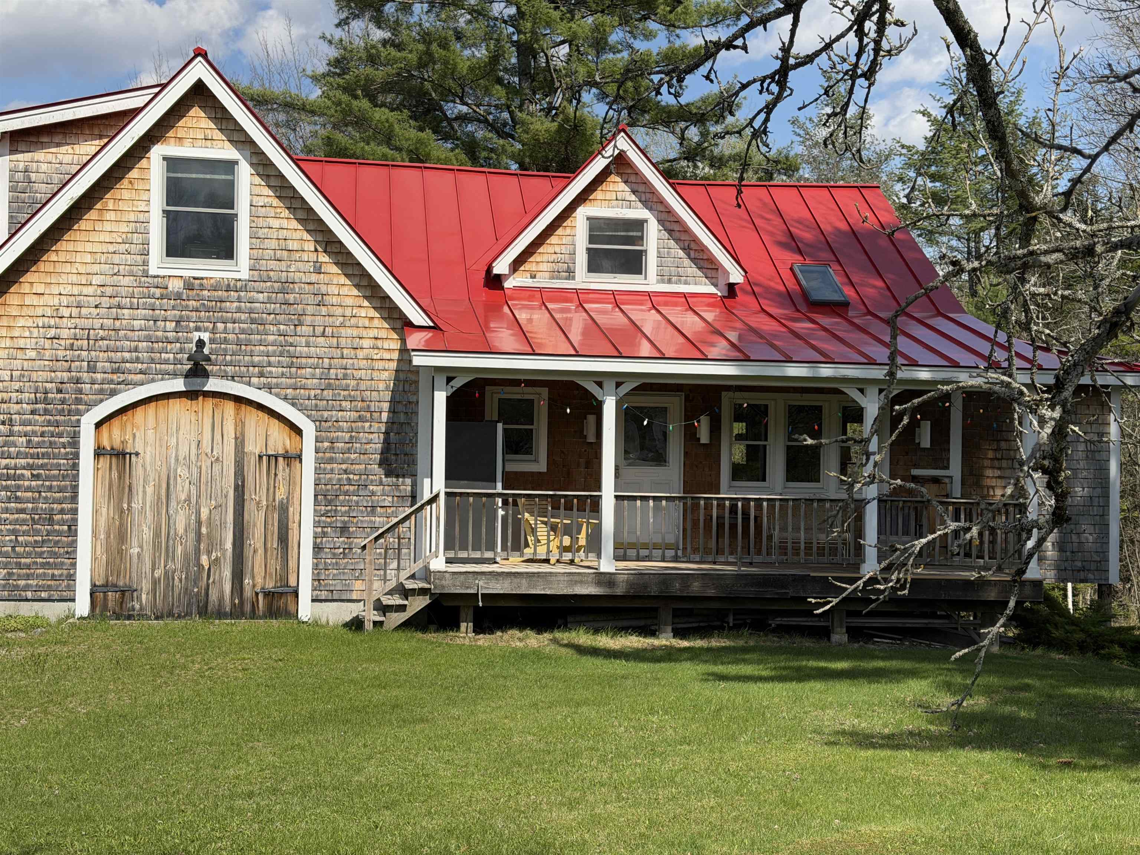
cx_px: 570
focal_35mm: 48
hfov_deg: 39.7
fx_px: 1581
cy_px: 428
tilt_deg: +1.4
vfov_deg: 30.3
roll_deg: -0.9
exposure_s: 1/5208
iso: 64
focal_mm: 6.76
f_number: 1.78
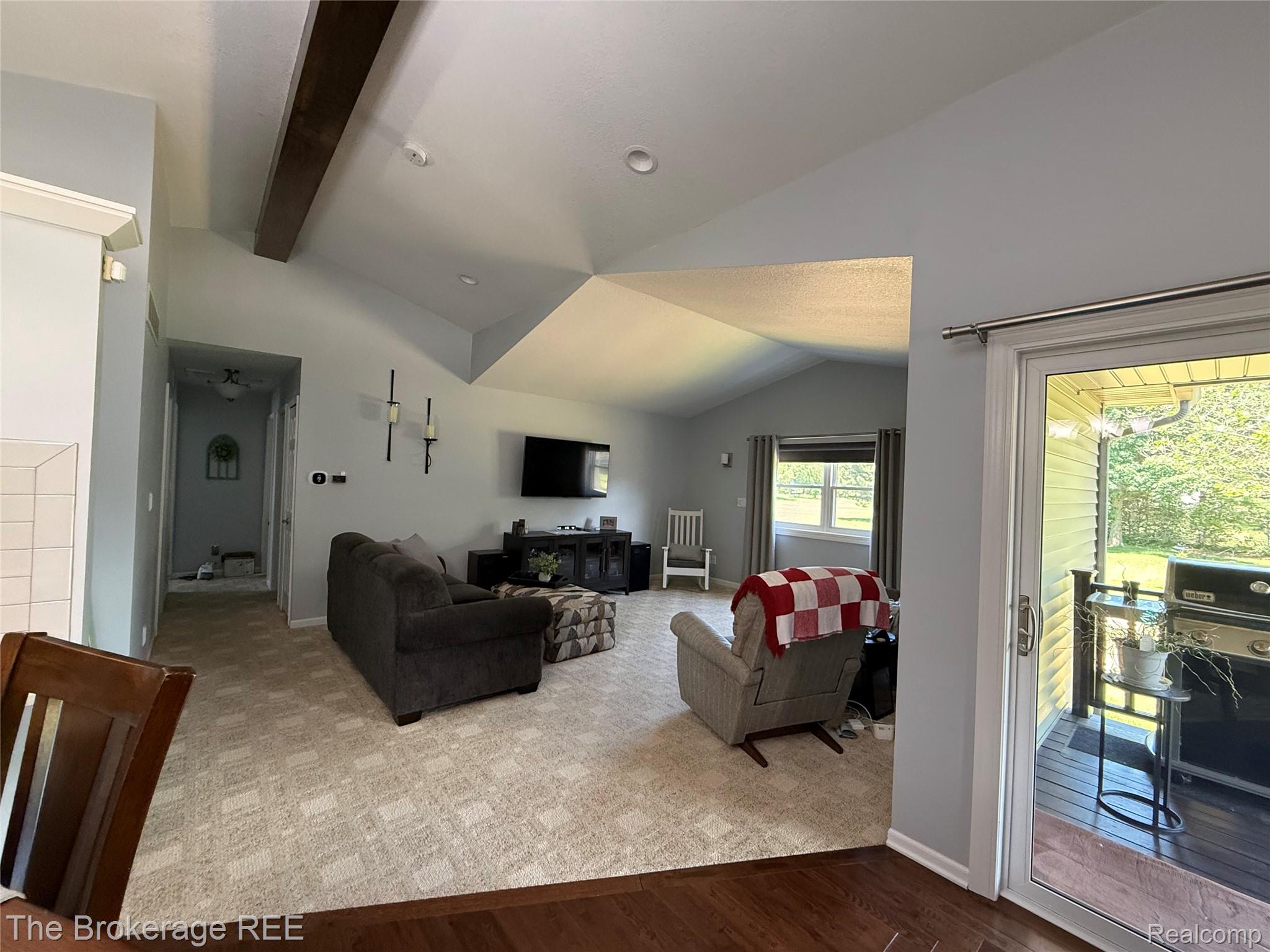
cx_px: 635
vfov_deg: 85.7
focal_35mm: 14
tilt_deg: +0.7
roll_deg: -2.6
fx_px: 514
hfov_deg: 102.1
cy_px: 476
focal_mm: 2.22
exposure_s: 1/60
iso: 500
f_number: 2.2
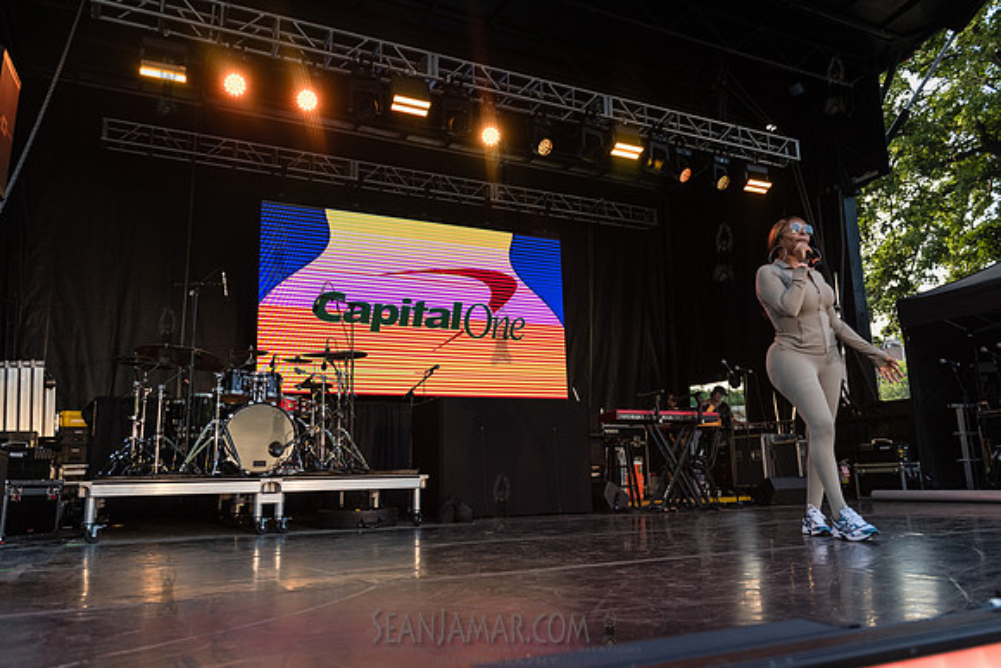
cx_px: 500
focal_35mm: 27
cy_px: 334
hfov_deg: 67.4
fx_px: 751
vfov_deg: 48.0
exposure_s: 1/1600
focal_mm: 27
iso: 1000
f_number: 3.2
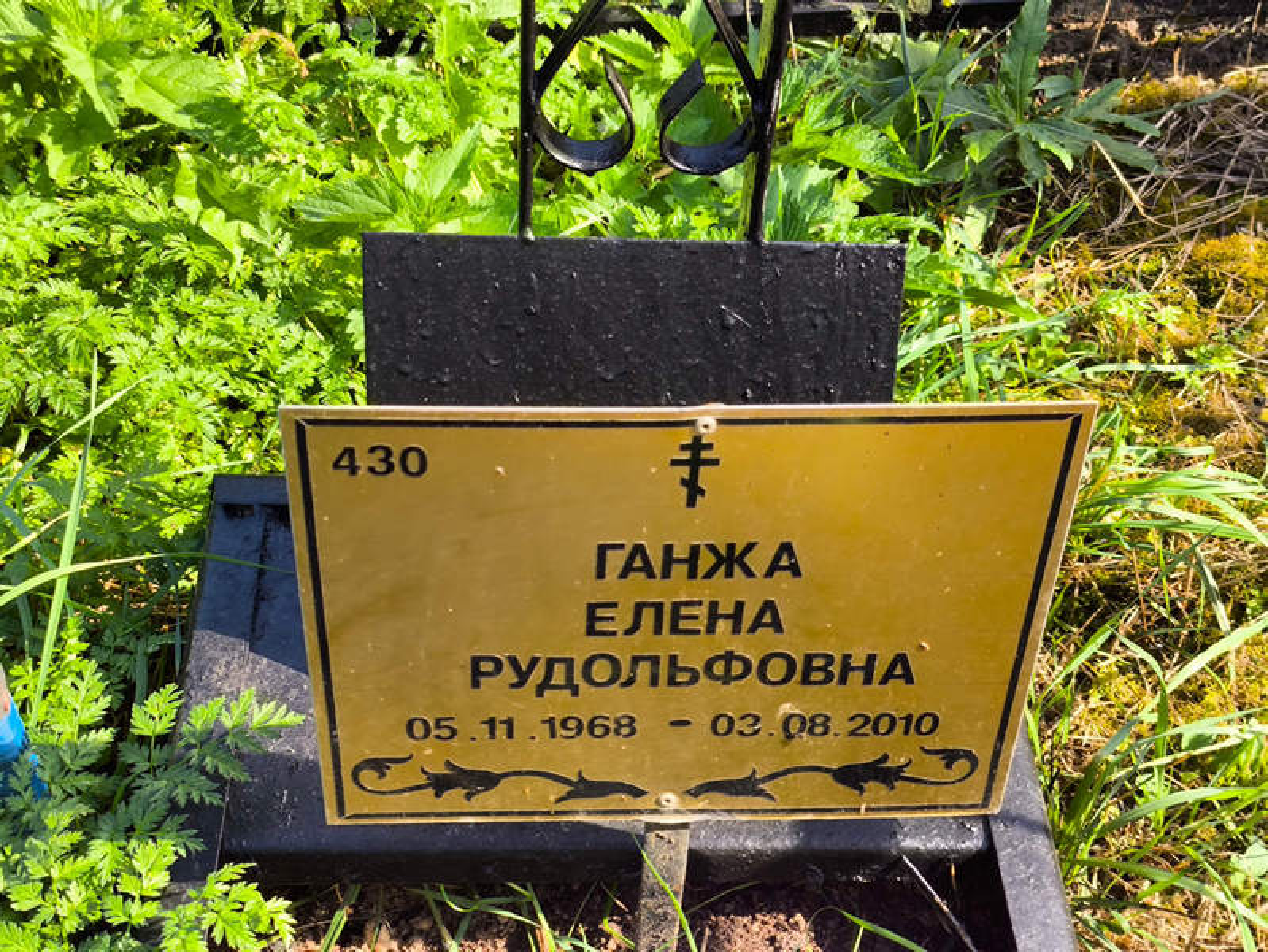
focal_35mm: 50
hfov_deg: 38.2
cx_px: 634
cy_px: 476
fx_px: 1832
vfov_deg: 29.1
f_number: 1.7
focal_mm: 4.71
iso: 50
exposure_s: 1/298
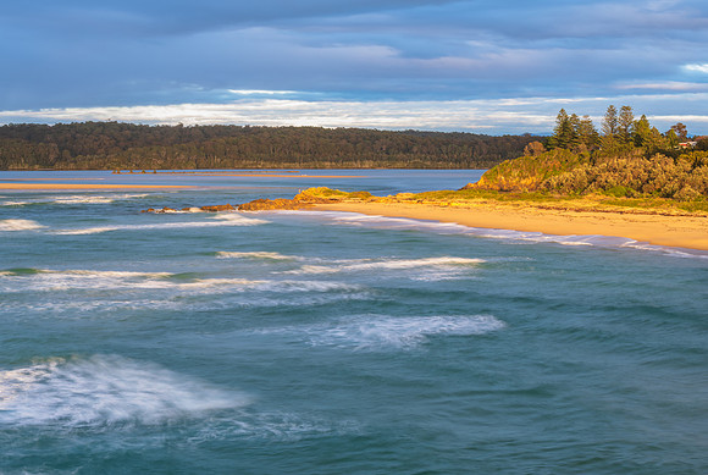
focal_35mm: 73
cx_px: 364
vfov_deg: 18.9
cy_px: 239
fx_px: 1429
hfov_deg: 27.8
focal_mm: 70
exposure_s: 1.3
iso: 31
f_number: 22
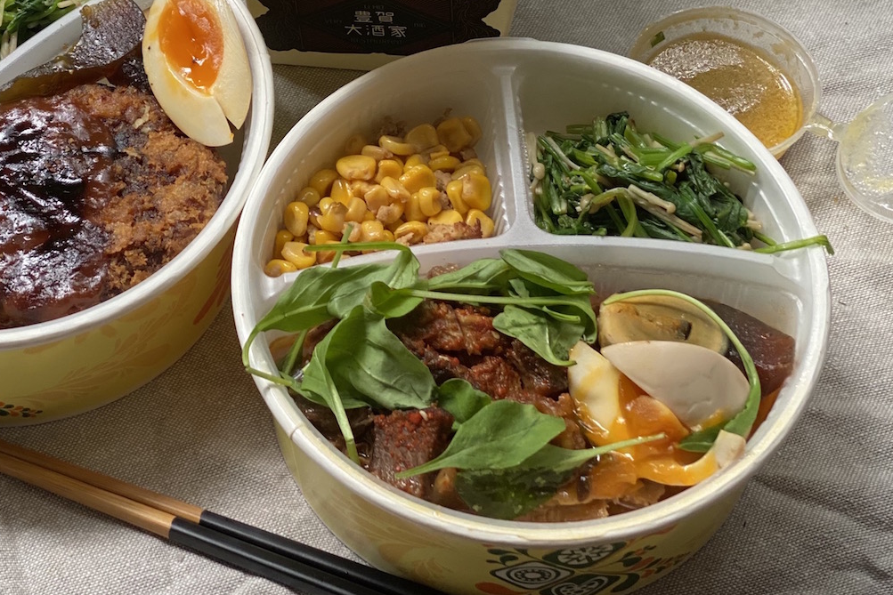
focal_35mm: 87
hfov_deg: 23.3
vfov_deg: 15.6
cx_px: 320
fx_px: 2158
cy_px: 103
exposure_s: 1/122
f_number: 2
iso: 80
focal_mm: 6
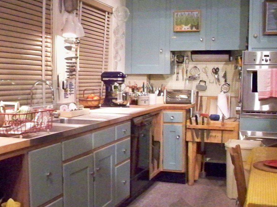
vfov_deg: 30.2
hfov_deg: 39.6
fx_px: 384
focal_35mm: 48
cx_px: 116
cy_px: 124
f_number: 3.1
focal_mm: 6.3
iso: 3200
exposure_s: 1/60
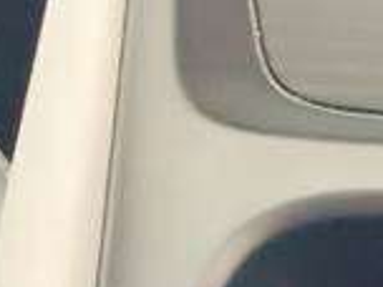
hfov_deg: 10.0
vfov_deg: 7.4
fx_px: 2169
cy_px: -170
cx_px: 433
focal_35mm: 196
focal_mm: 4.84
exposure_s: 1/16.7
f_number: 1.79
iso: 4053
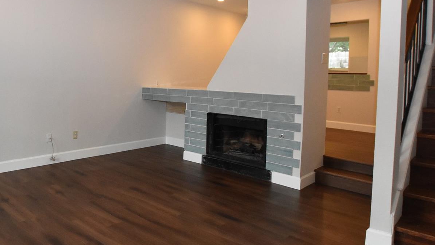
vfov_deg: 42.4
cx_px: 134
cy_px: 86
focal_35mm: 27
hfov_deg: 67.3
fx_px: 311
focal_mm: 10
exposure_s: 1/200
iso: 2800
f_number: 5.6
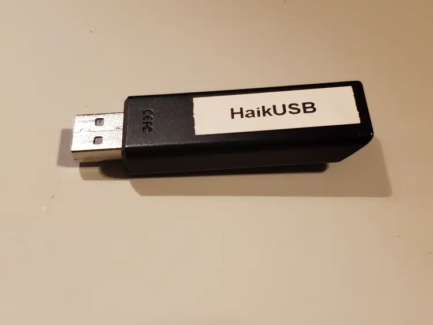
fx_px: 325
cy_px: 162
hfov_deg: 67.3
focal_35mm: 26
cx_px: 216
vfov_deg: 53.1
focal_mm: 4.3
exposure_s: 1/40
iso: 400
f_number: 1.5
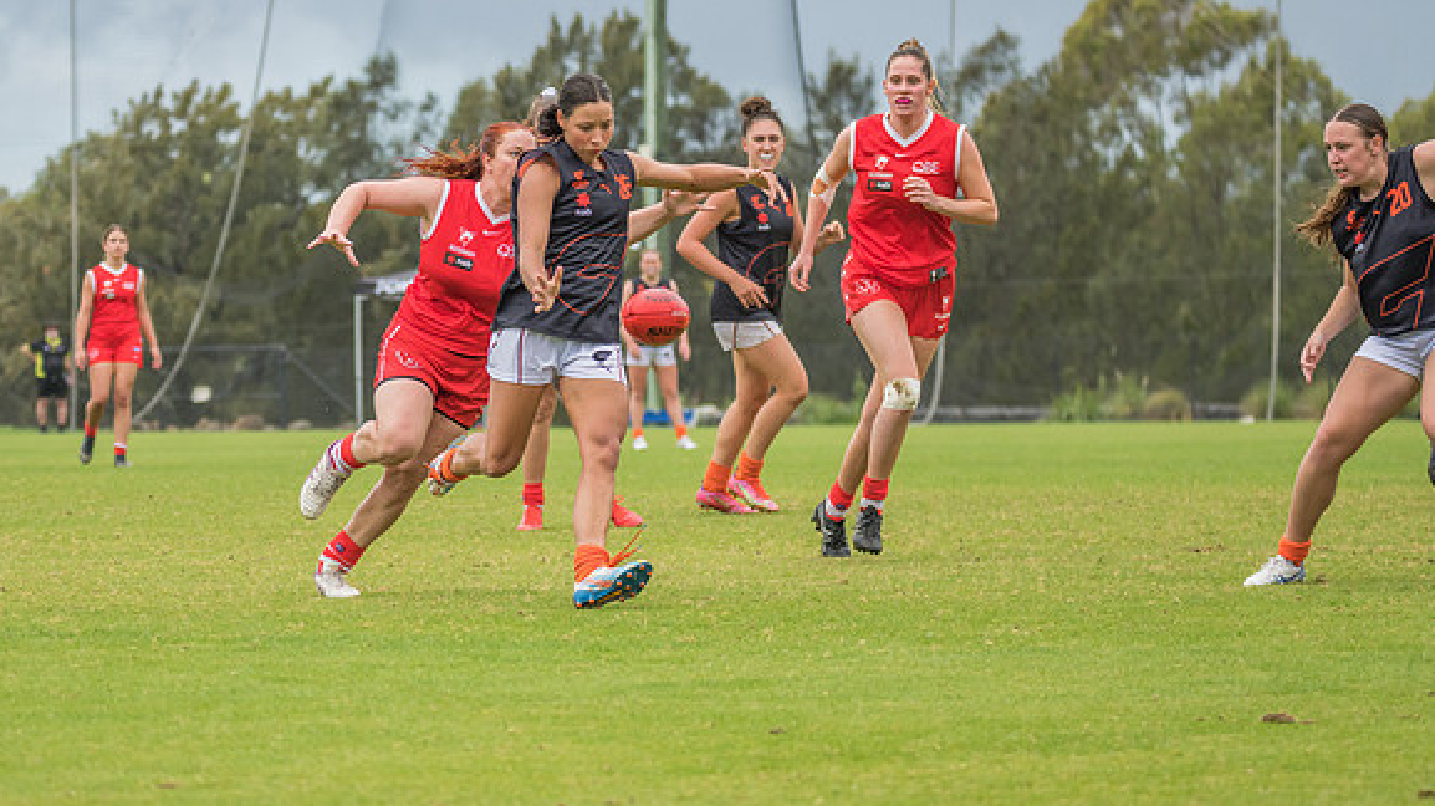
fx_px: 7835
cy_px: 340
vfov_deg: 5.9
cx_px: 498
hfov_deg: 10.5
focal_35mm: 206
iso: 500
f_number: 6.3
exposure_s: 1/1250
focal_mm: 150
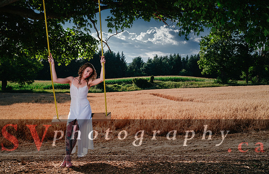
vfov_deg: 35.9
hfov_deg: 53.2
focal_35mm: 36
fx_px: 268
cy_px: 80
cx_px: 135
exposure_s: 1/125
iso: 100
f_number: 5.6
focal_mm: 42.5
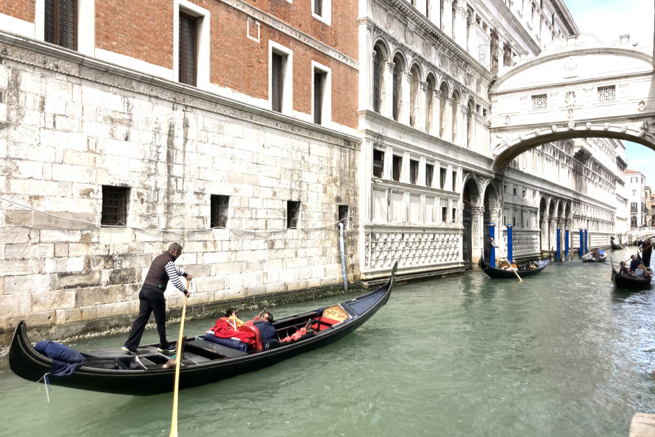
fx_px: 546
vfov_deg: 43.6
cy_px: 239
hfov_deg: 61.9
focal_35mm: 30
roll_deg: -1.5
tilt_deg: +1.1
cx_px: 326
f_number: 1.8
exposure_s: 1/1429
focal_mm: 3.99
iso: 20
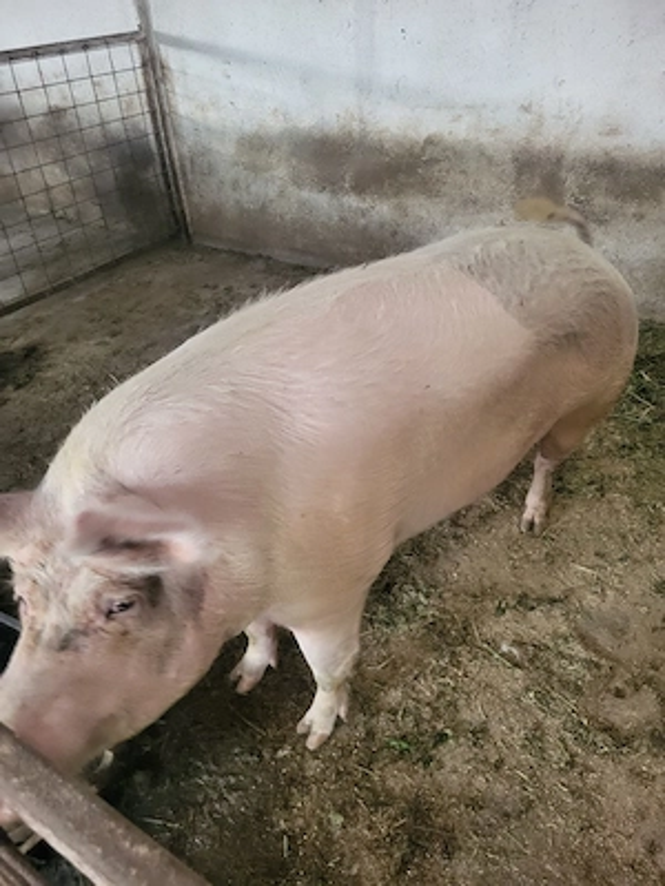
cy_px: 443
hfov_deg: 53.1
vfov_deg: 67.3
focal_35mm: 26
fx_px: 666
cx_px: 332
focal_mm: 5.4
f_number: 1.8
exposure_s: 1/50.3
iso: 640
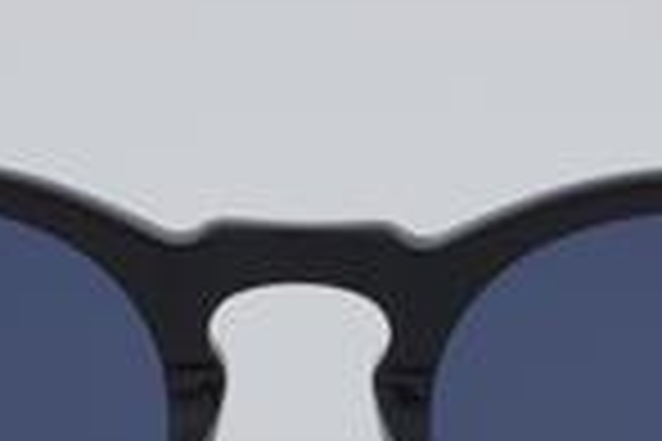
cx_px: 306
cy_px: 423
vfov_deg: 6.7
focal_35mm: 204
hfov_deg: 10.1
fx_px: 3751
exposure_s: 1/4
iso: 100
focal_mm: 50
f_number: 32
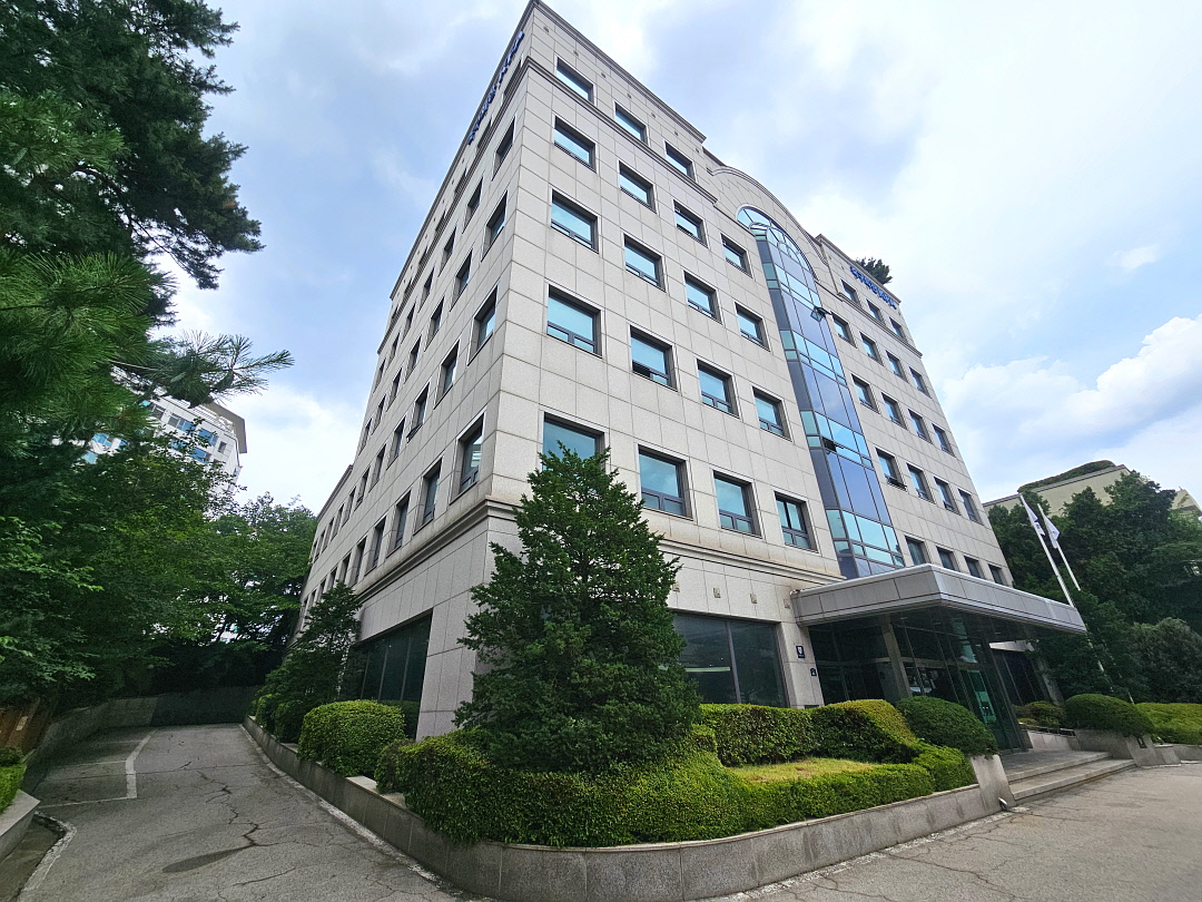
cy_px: 451
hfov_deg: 106.2
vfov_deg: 89.9
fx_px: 451
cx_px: 601
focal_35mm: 13
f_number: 2.2
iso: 50
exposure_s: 1/2210
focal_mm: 2.2
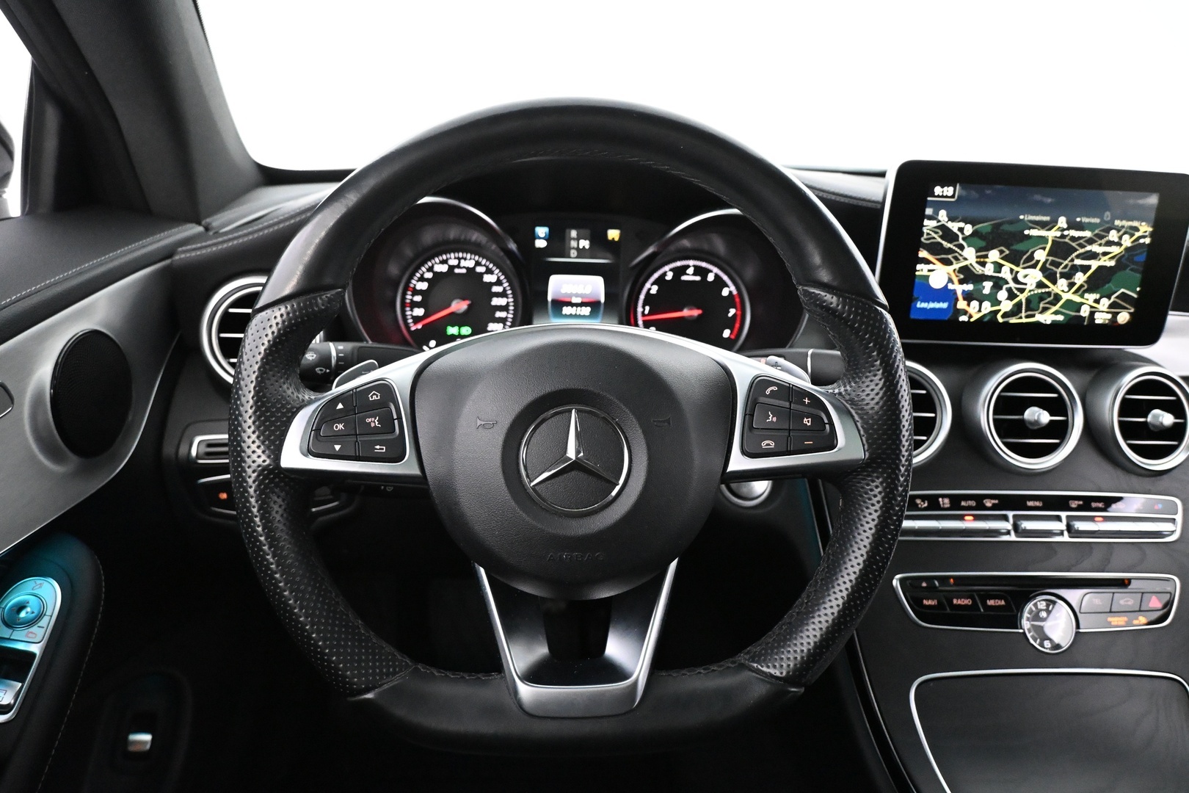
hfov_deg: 70.4
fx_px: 842
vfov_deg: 50.4
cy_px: 396
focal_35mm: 26
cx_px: 594
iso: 6400
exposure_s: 1/60
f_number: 3.5
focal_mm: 17
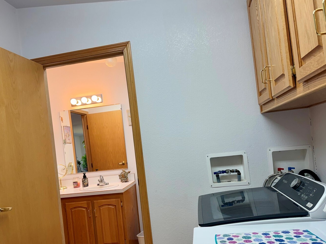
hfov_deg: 61.5
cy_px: 144
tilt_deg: +0.0
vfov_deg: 48.0
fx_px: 273
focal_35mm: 29
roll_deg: +6.8
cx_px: 144
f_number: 1.78
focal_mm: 6.76
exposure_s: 1/120
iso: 100
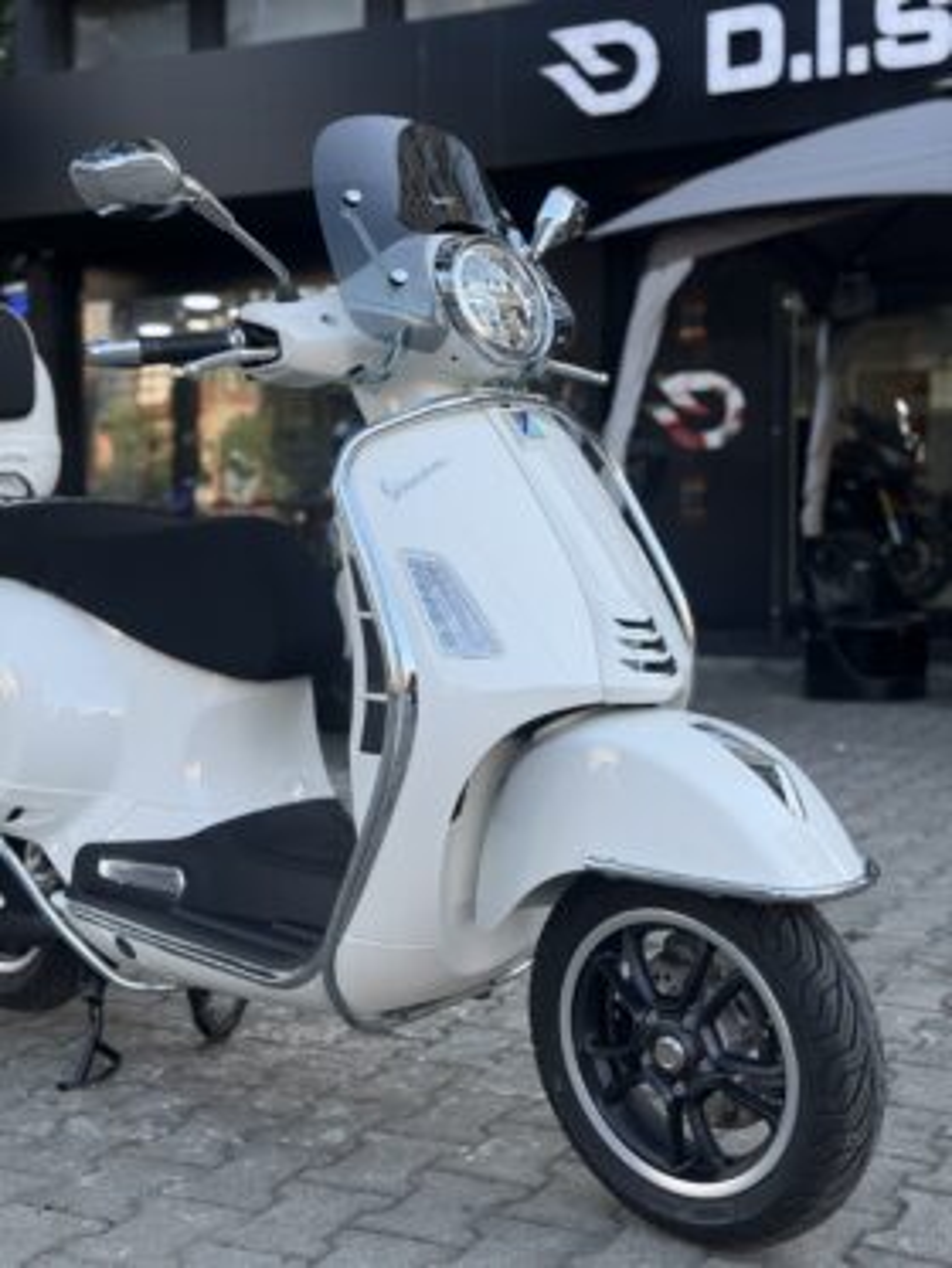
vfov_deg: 39.6
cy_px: 634
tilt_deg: -4.3
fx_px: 1759
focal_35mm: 48
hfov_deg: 30.3
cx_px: 476
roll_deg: -0.2
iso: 64
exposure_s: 1/472
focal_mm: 6.76
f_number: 1.78
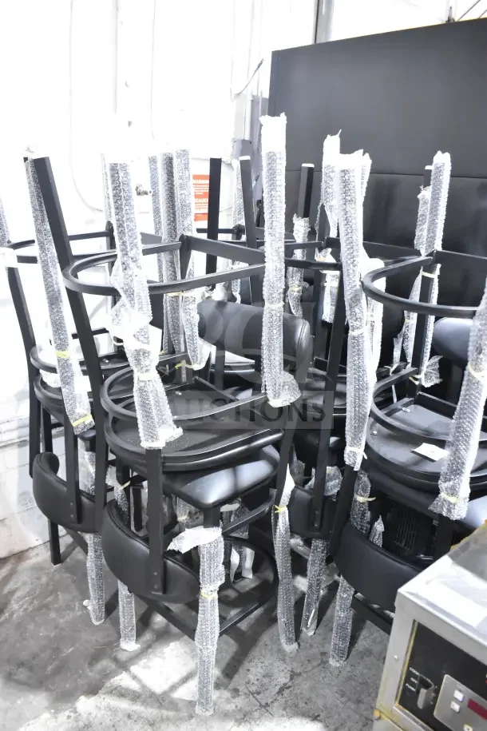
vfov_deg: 67.4
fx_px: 548
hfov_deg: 47.9
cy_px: 366
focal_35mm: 27
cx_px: 244
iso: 6400
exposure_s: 1/100
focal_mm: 18
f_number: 5
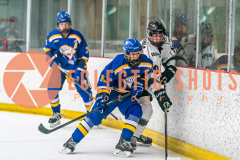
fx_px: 1203
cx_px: 137
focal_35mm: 180
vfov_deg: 7.6
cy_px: 69
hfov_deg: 11.4
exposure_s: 1/1250
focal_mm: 158
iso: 3200
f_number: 2.8
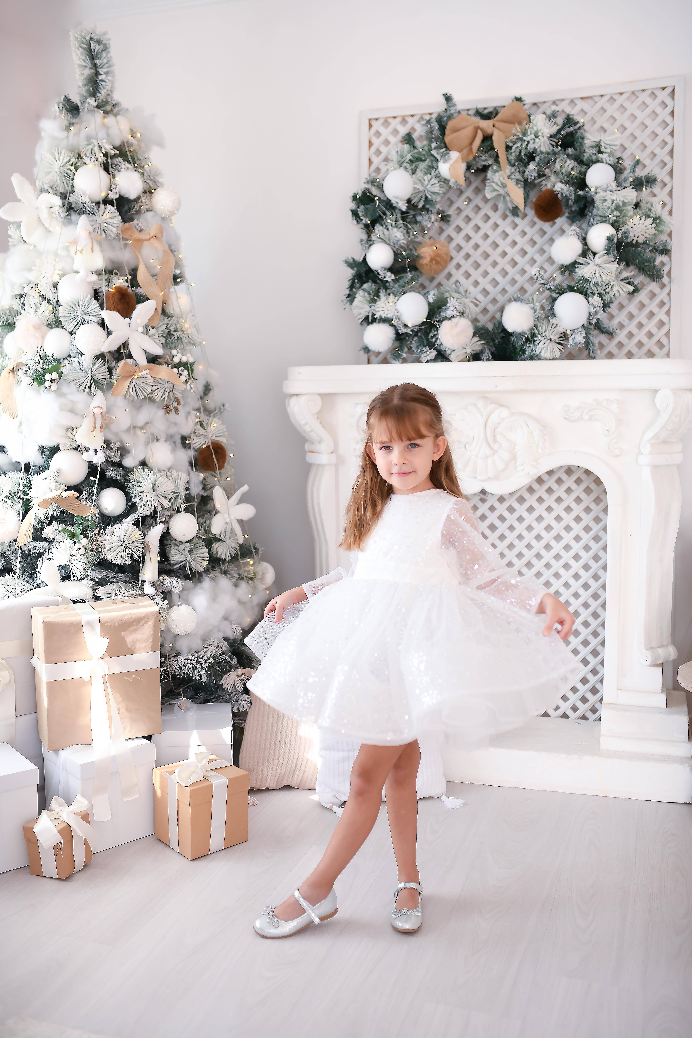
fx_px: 1009
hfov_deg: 37.9
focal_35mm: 35
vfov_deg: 54.4
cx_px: 346
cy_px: 519
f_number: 2
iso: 100
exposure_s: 1/250
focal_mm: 35
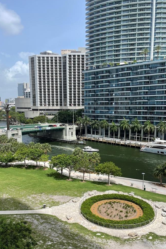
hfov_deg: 40.0
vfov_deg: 56.9
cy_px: 145
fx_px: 228
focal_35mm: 33
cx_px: 79
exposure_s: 1/3300
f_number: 1.6
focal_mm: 4.2
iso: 32
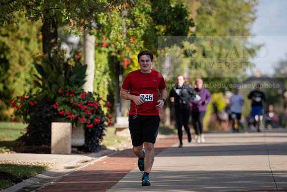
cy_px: 96
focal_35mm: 300
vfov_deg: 4.6
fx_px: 2392
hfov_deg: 6.9
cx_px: 144
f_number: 4.5
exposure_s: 1/500
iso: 200
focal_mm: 300
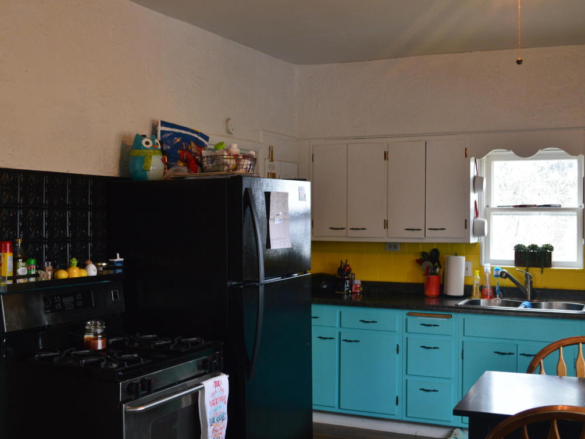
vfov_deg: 33.6
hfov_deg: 43.8
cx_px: 286
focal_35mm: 43
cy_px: 222
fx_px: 727
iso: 450
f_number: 6.3
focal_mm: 26
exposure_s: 1/15
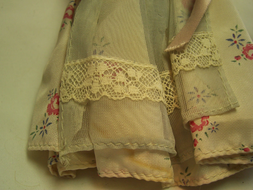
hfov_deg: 50.1
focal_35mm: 37
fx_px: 270
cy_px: 95
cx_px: 126
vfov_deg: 38.7
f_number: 2.8
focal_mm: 5.6
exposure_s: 1/125
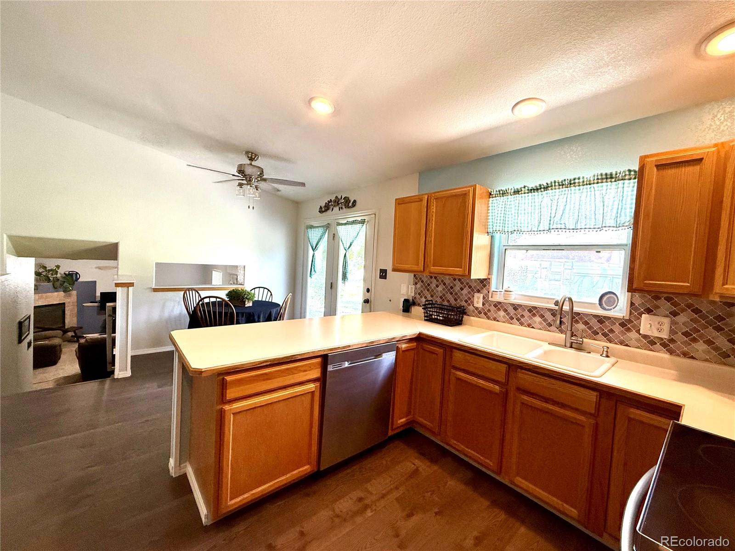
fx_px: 297
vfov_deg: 85.7
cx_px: 368
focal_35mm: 14
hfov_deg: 102.1
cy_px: 276
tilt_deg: -1.8
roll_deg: -3.4
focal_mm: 2.22
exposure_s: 1/120
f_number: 2.2
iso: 250
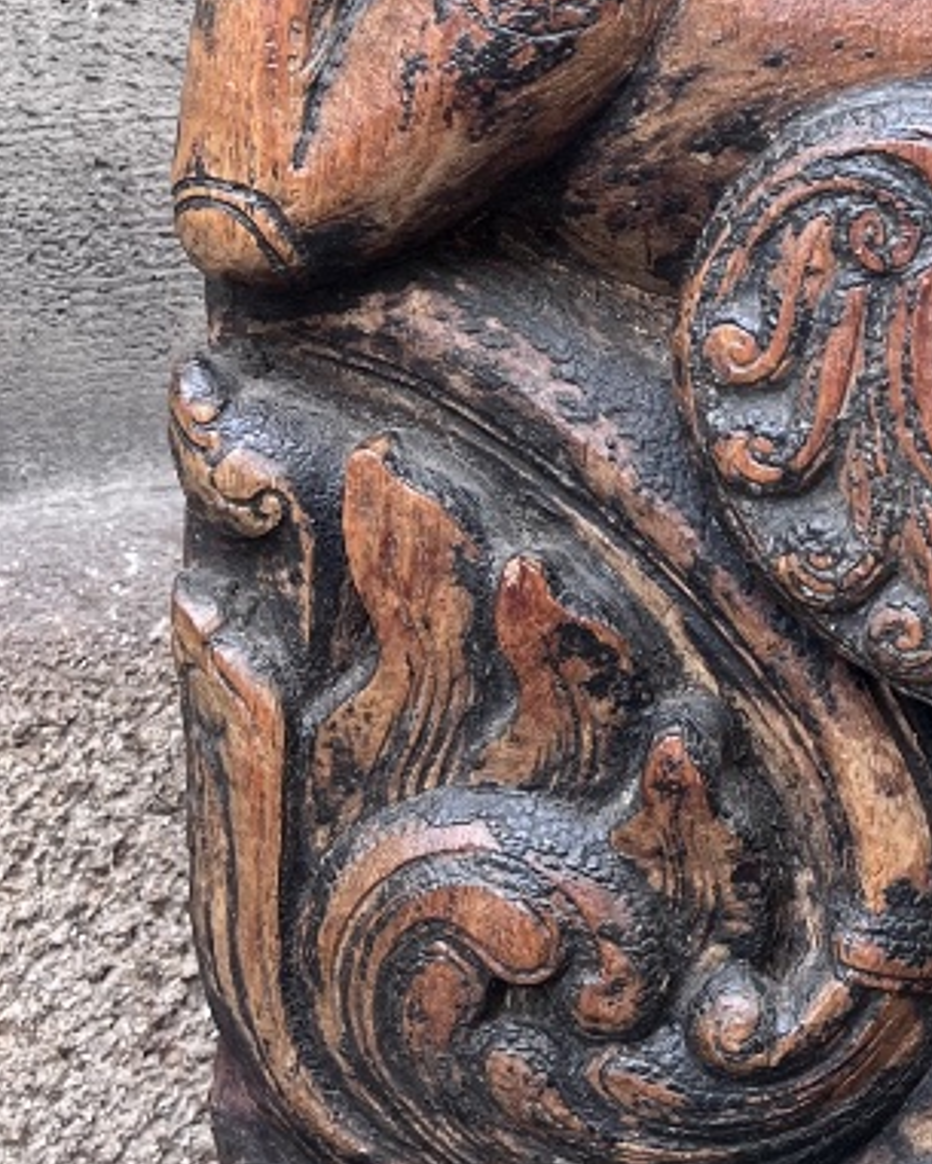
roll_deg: -1.1
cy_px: 177
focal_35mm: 80
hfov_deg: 18.0
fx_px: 2757
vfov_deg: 23.4
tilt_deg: -3.4
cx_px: 1192
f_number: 1.6
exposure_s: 1/121
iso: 64
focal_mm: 5.1
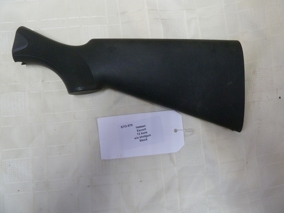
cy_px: 106
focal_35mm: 25
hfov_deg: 69.4
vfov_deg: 54.9
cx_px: 142
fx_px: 205
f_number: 3.3
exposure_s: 1/30
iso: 400
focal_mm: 4.1
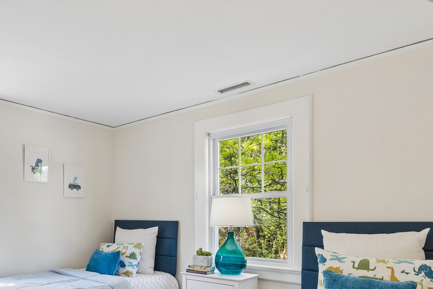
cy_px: 237
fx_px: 337
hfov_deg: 61.5
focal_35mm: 28
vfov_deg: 43.9
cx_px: 104
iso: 640
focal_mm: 16
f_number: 8
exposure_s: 1/50
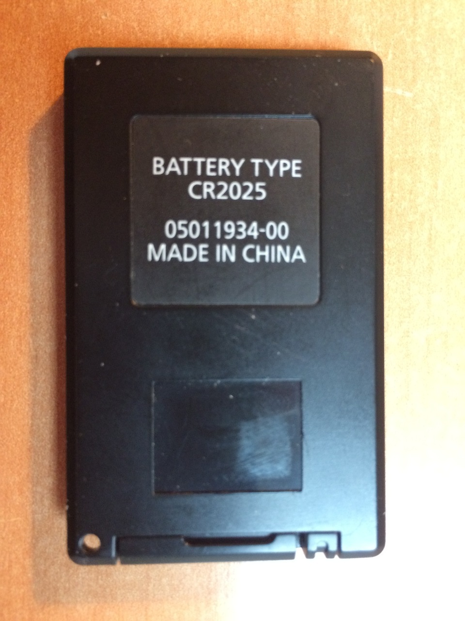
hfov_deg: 48.2
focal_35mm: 29
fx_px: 519
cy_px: 310
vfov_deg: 61.7
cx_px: 232
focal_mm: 4.15
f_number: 2.2
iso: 320
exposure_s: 1/33
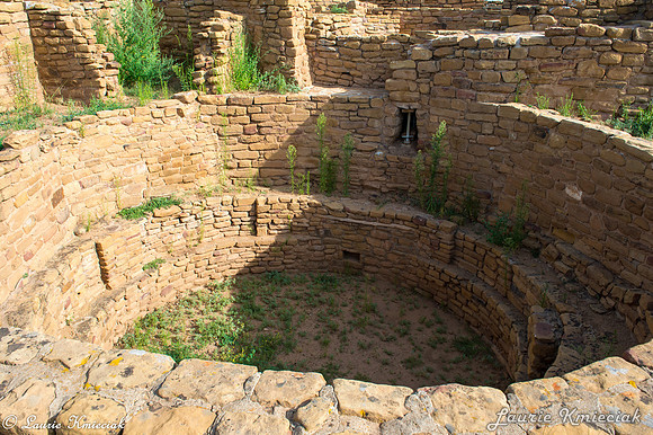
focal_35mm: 24
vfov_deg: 53.1
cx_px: 326
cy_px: 218
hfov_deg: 73.8
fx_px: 435
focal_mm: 24
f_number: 14
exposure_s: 1/250
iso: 560
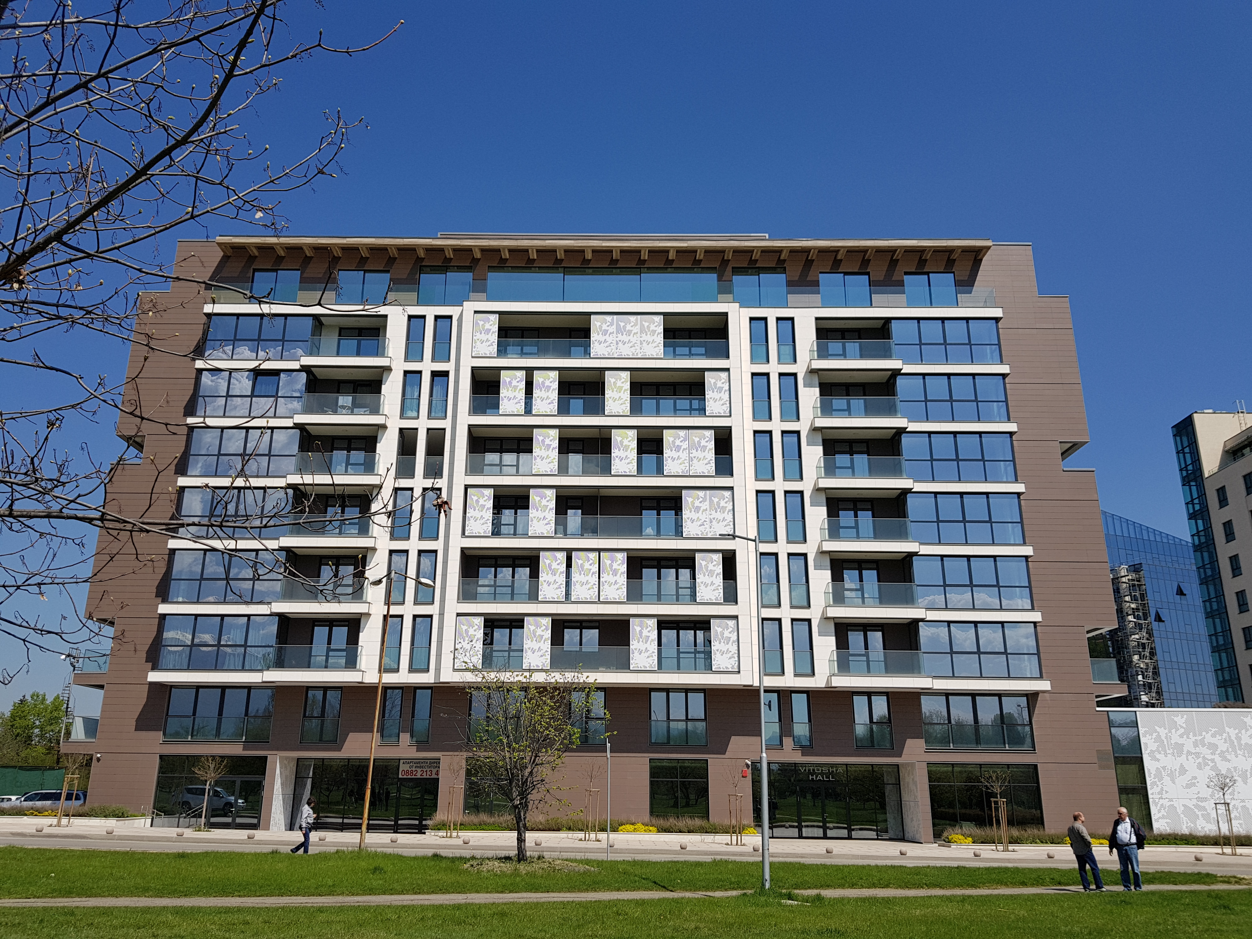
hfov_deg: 67.3
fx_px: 940
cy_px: 470
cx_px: 626
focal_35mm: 26
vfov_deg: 53.1
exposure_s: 1/3376
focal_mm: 4.2
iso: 40
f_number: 1.7
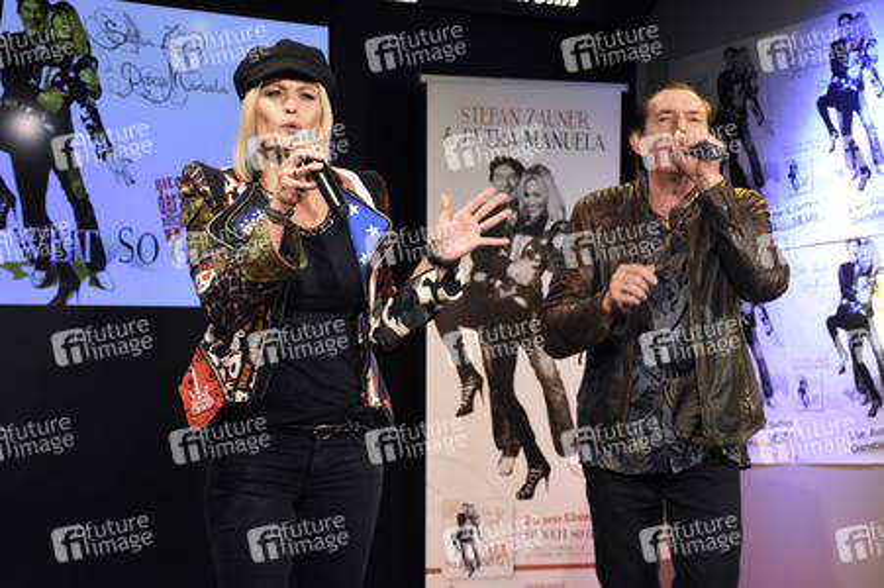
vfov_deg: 17.5
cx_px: 442
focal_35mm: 78
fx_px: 1914
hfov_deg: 26.0
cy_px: 294
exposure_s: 1/160
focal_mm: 52
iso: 2500
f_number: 6.3
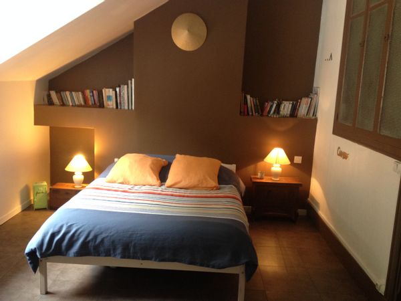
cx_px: 200
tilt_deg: -13.0
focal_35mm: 35
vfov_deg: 40.7
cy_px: 150
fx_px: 405
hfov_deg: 52.6
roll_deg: -3.4
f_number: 2.4
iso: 160
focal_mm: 4.28
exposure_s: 1/20
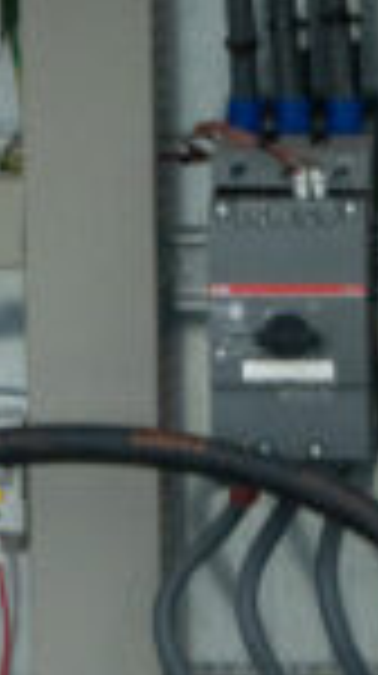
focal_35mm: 493
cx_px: 554
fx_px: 8814
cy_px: 416
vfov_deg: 4.4
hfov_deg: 2.5
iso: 1000
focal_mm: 69
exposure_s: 1/50
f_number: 9
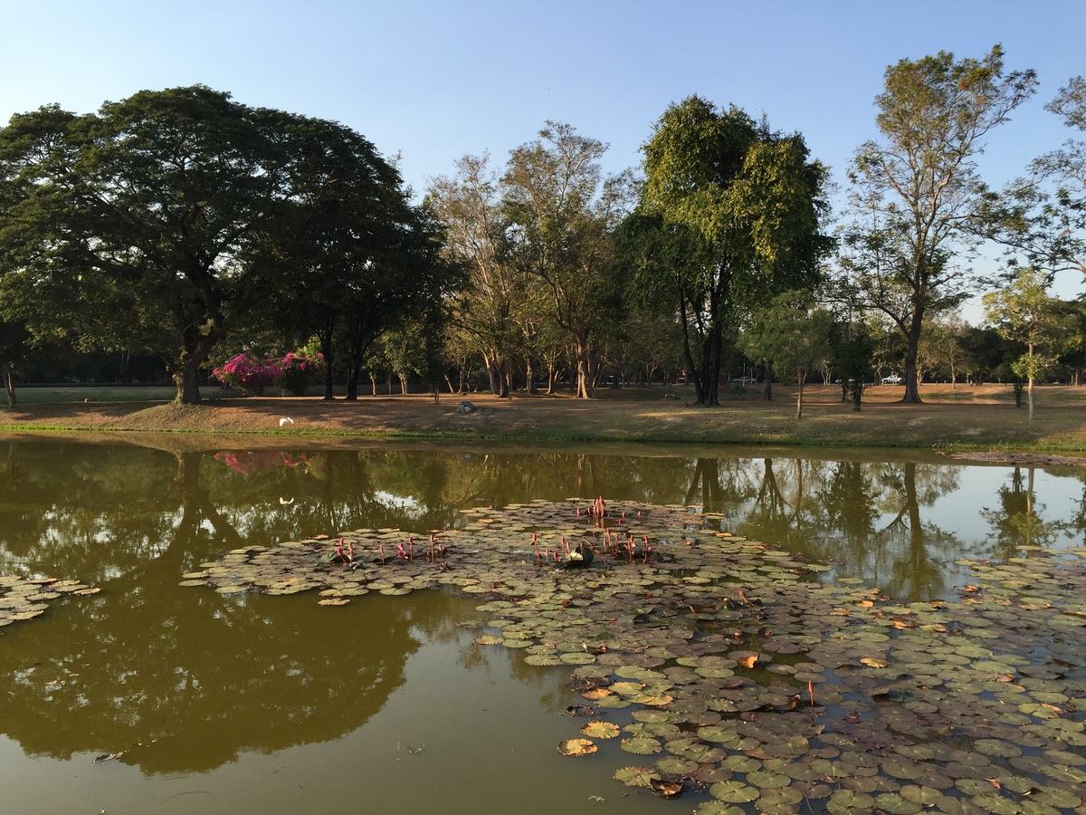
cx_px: 543
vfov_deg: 48.2
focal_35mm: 29
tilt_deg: -2.0
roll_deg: -0.7
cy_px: 408
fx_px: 910
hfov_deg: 61.7
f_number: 2.2
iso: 32
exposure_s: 1/791
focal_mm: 4.15
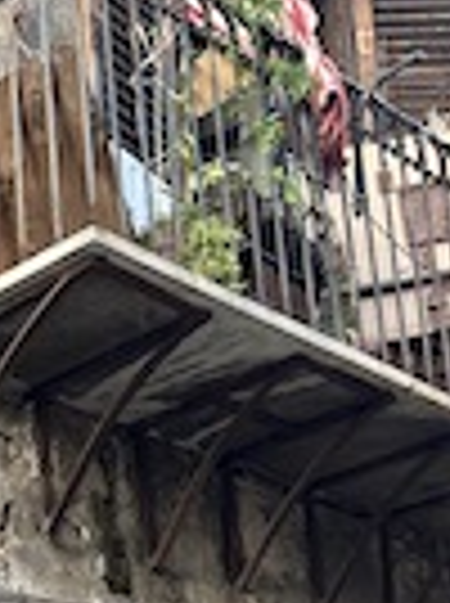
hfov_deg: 12.0
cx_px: -292
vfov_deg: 16.0
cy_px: 850
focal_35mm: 115
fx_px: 2000
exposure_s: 1/121
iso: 64
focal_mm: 6.86
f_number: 1.78
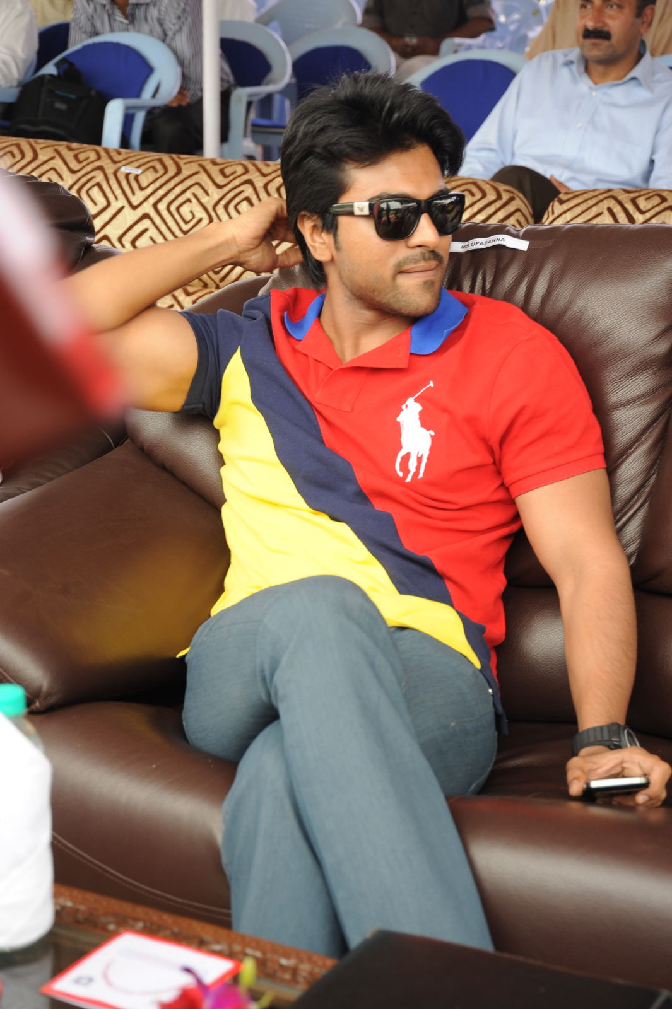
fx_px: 1962
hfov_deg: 19.4
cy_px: 504
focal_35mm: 70
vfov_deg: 28.9
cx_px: 336
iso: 500
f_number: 6.3
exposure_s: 1/100
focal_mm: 70
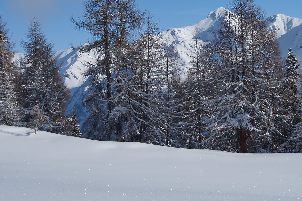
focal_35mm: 66
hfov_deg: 30.1
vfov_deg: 20.5
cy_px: 61
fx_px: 554
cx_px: 220
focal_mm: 35
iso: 200
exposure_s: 1/800
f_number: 8
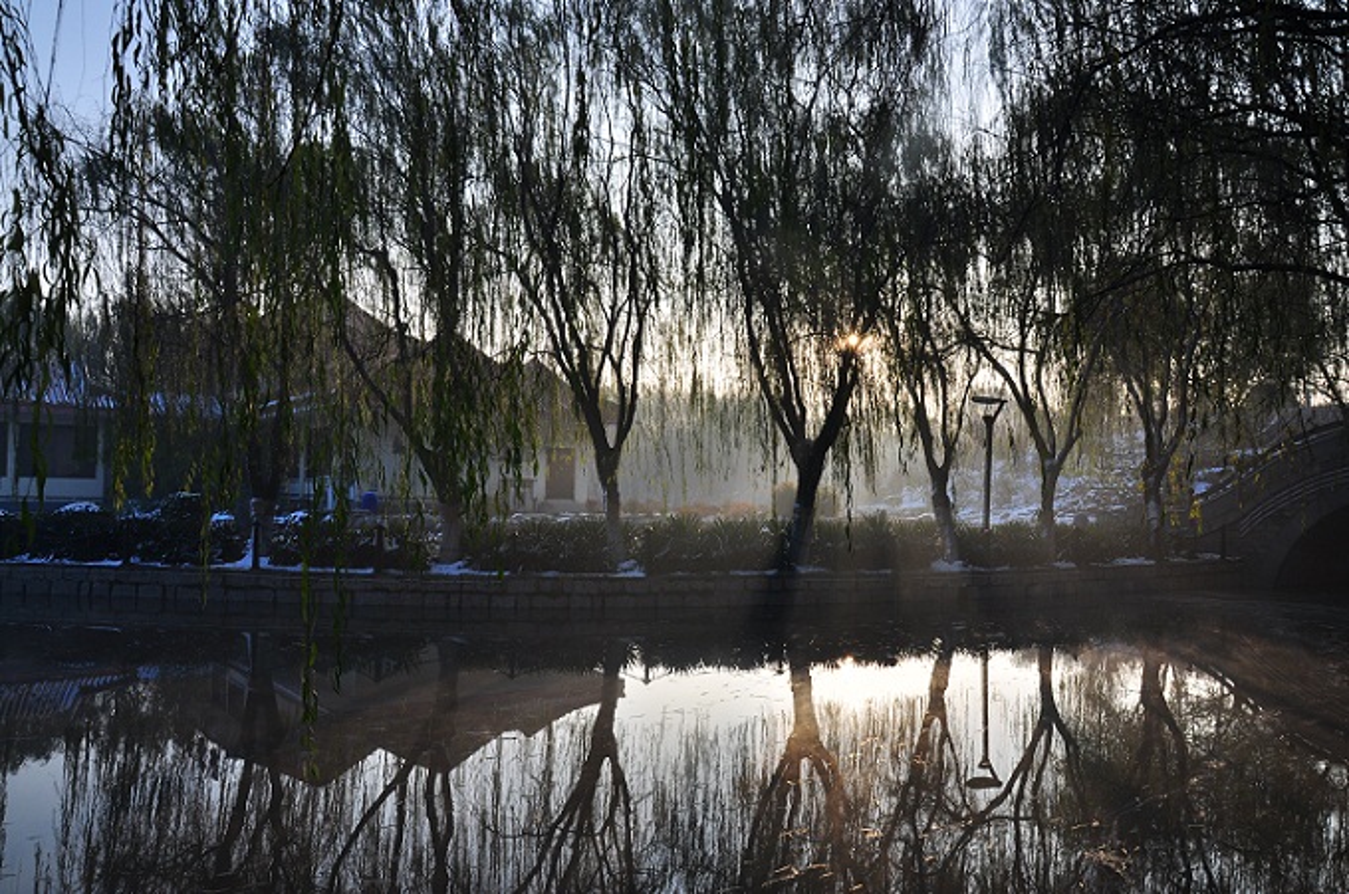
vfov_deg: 50.2
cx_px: 674
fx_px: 954
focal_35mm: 26
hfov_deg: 70.5
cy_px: 447
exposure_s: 1/250
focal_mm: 17
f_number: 10
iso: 200
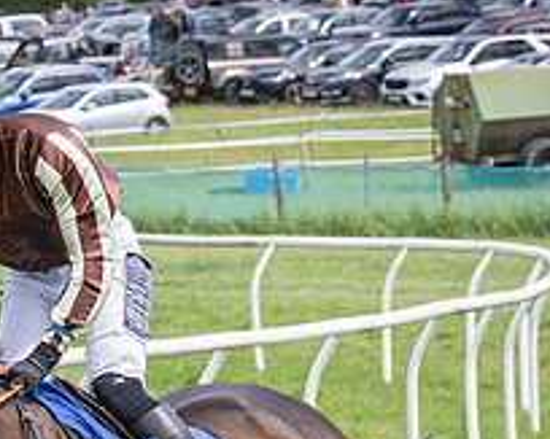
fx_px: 6606
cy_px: 485
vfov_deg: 3.8
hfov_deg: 4.8
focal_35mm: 406
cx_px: -86
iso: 400
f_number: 5
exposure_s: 1/1600
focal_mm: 70
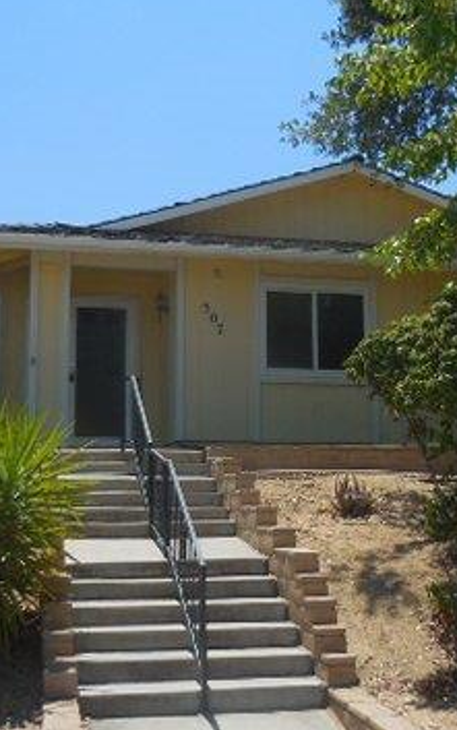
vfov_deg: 41.8
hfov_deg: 26.9
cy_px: 370
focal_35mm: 48
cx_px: 244
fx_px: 955
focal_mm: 4.5
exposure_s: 1/1600
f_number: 3.3
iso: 125
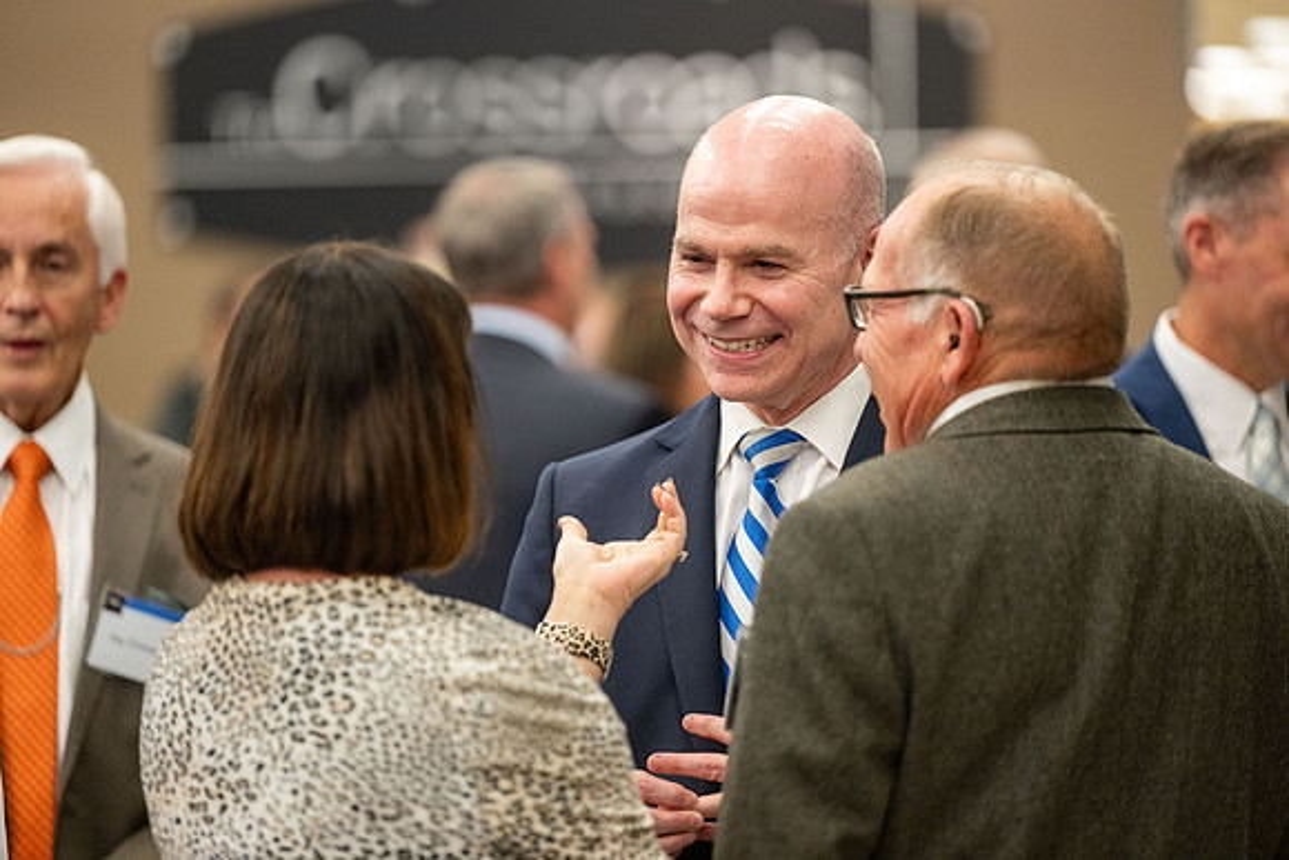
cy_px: 430
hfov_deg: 10.8
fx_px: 6804
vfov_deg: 7.2
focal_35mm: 190
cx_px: 644
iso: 2000
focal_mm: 190
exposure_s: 1/200
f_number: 2.8
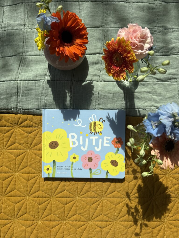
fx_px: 165
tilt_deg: -87.8
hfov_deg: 56.8
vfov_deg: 71.6
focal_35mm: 24
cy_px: 119
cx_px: 90
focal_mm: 6.76
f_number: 1.78
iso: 80
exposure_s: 1/2611
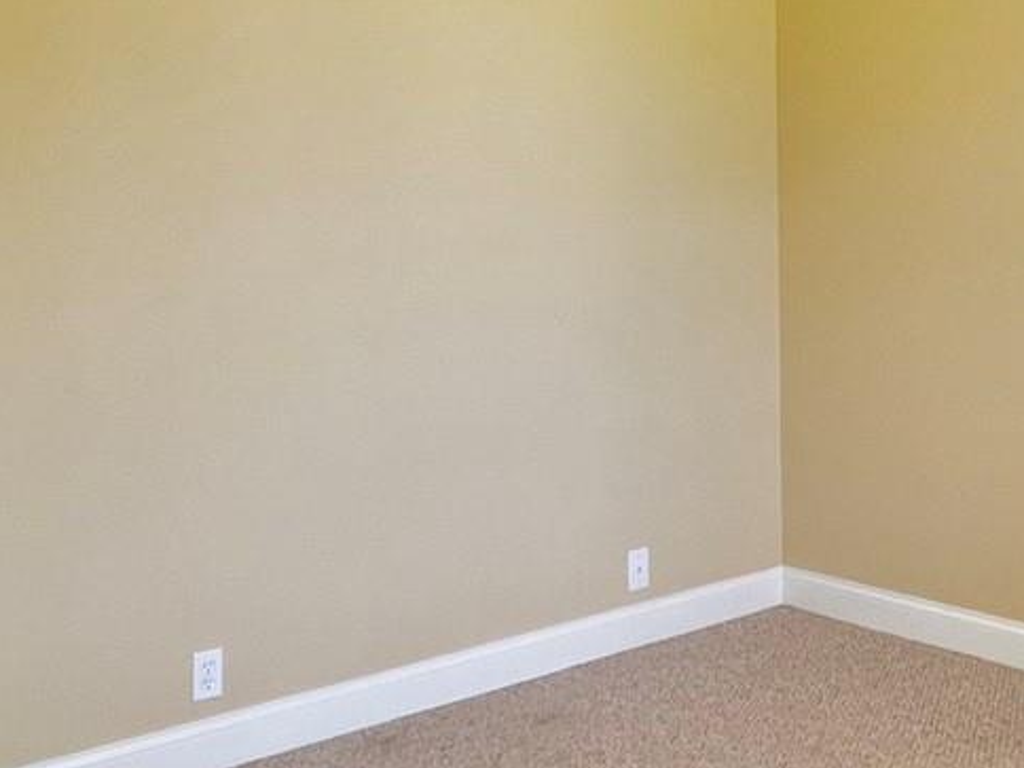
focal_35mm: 43
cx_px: 774
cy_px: 245
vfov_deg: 33.3
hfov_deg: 42.4
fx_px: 1272
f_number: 1.8
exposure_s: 1/99
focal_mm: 1.57
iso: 160
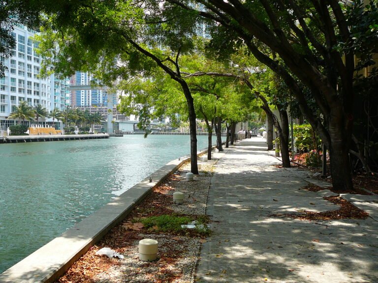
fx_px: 382
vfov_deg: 40.7
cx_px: 189
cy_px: 142
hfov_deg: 52.6
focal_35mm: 35
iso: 80
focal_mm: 5.2
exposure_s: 1/640
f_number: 2.8
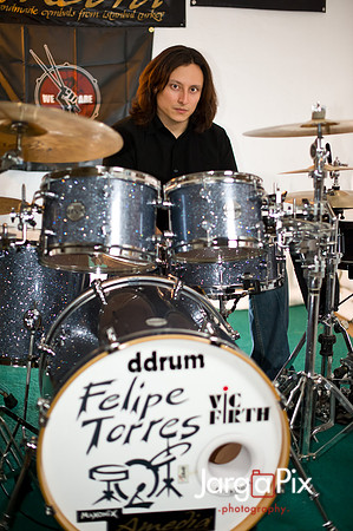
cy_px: 266
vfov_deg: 39.6
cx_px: 176
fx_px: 737
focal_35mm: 50
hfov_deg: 26.9
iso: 1600
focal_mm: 50
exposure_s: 1/250
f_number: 2
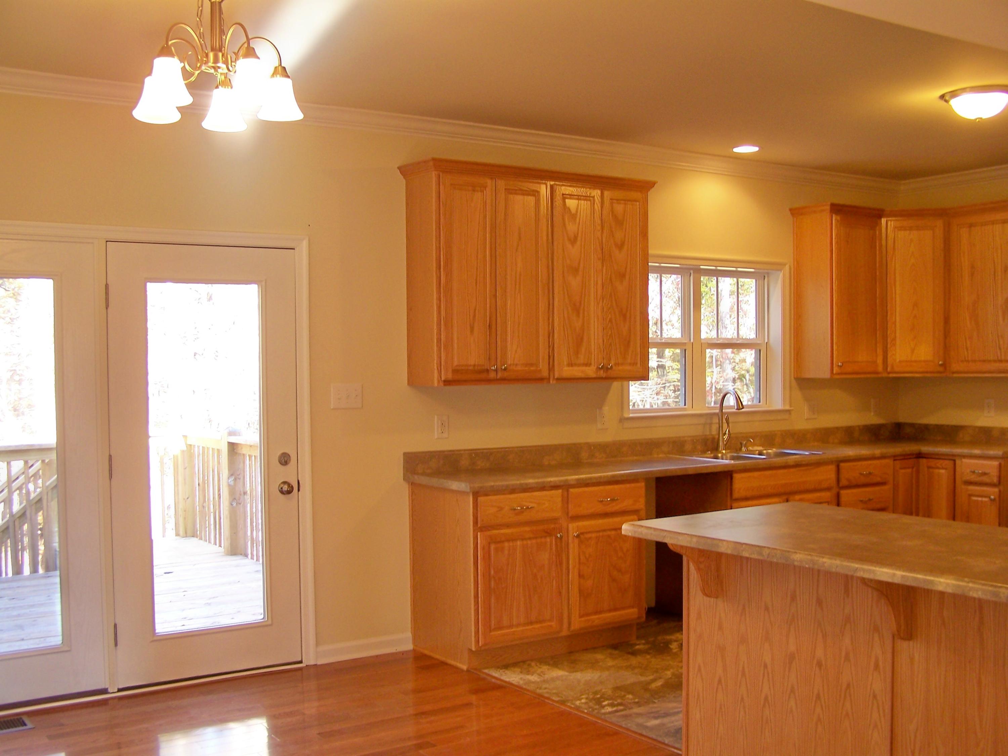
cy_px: 378
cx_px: 504
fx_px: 1107
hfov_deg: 49.0
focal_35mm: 38
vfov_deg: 37.7
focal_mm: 6.3
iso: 64
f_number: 2.8
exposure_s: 1/13
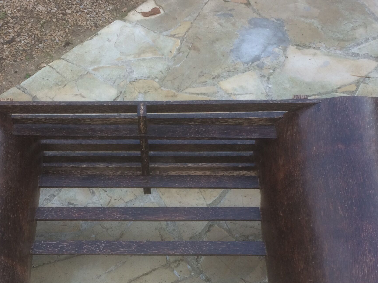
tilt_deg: -49.9
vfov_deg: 25.8
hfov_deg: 34.8
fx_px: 601
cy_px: 253
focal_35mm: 55
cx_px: 150
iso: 32
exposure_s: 1/140
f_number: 2.2
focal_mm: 4.15
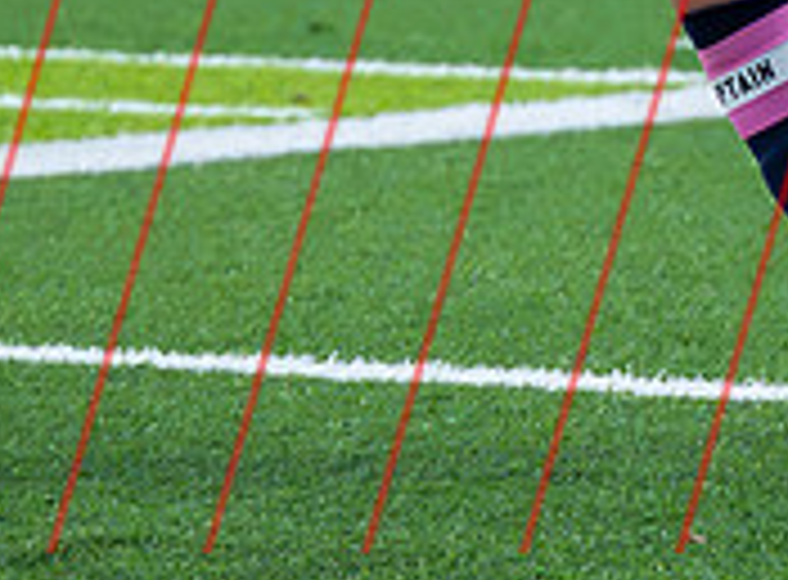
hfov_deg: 3.3
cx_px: 897
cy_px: -286
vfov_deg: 2.4
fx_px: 13733
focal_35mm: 607
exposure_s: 1/1250
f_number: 4
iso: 6400
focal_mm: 98
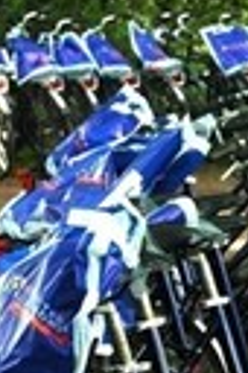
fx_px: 2424
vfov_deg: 8.7
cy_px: 412
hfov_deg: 5.9
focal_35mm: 234
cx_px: 108
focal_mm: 40
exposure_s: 1/125
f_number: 6.3
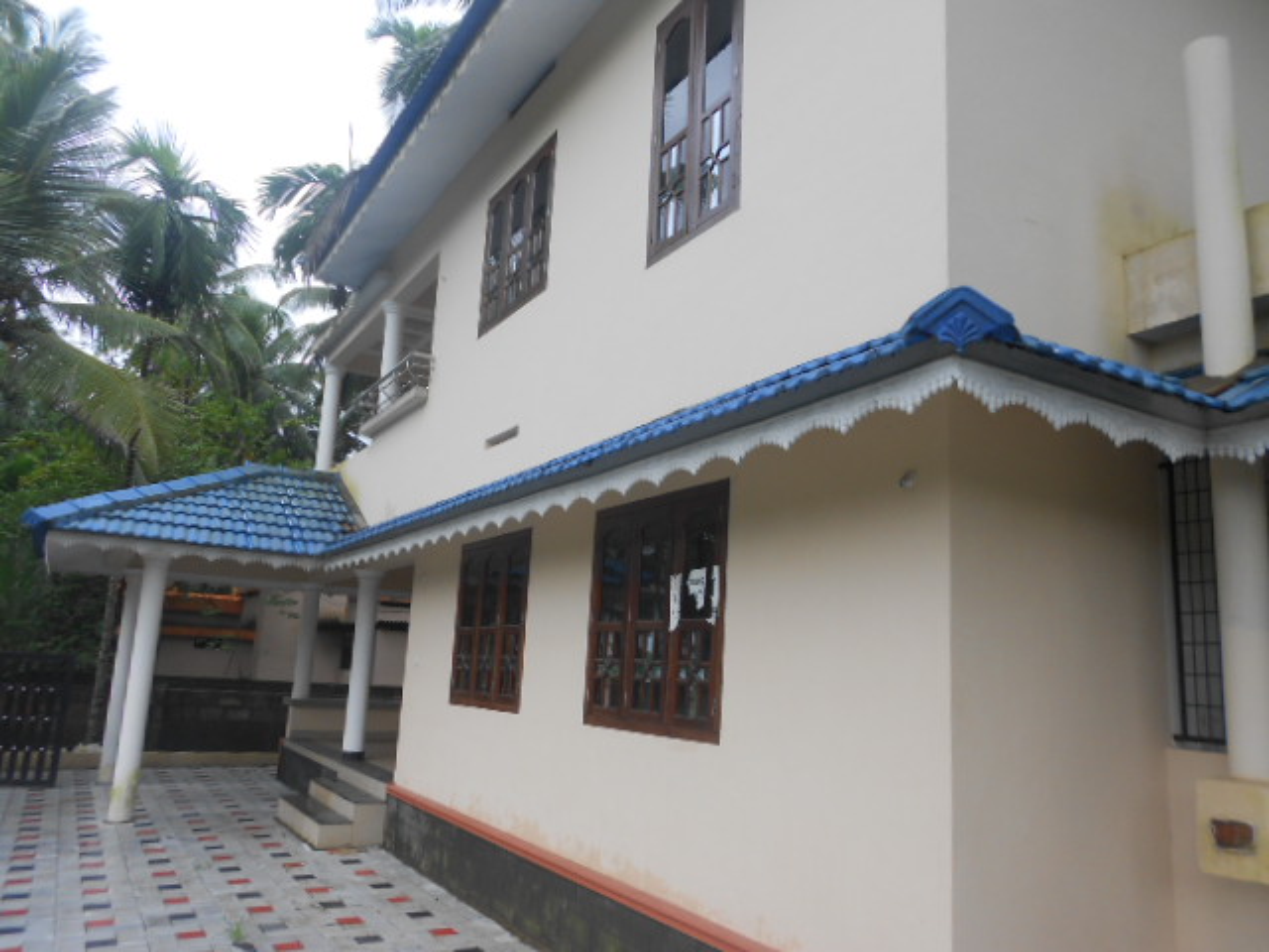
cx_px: 634
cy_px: 476
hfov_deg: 67.3
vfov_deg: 53.1
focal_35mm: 26
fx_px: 953
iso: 80
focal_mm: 4.6
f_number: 3.2
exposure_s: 1/250
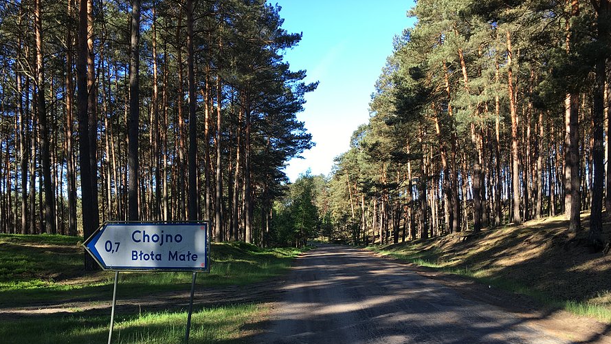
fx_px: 518
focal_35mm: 32
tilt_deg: +0.9
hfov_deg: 61.0
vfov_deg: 36.3
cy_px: 231
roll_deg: -0.7
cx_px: 304
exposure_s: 1/242
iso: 25
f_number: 2.2
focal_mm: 4.15
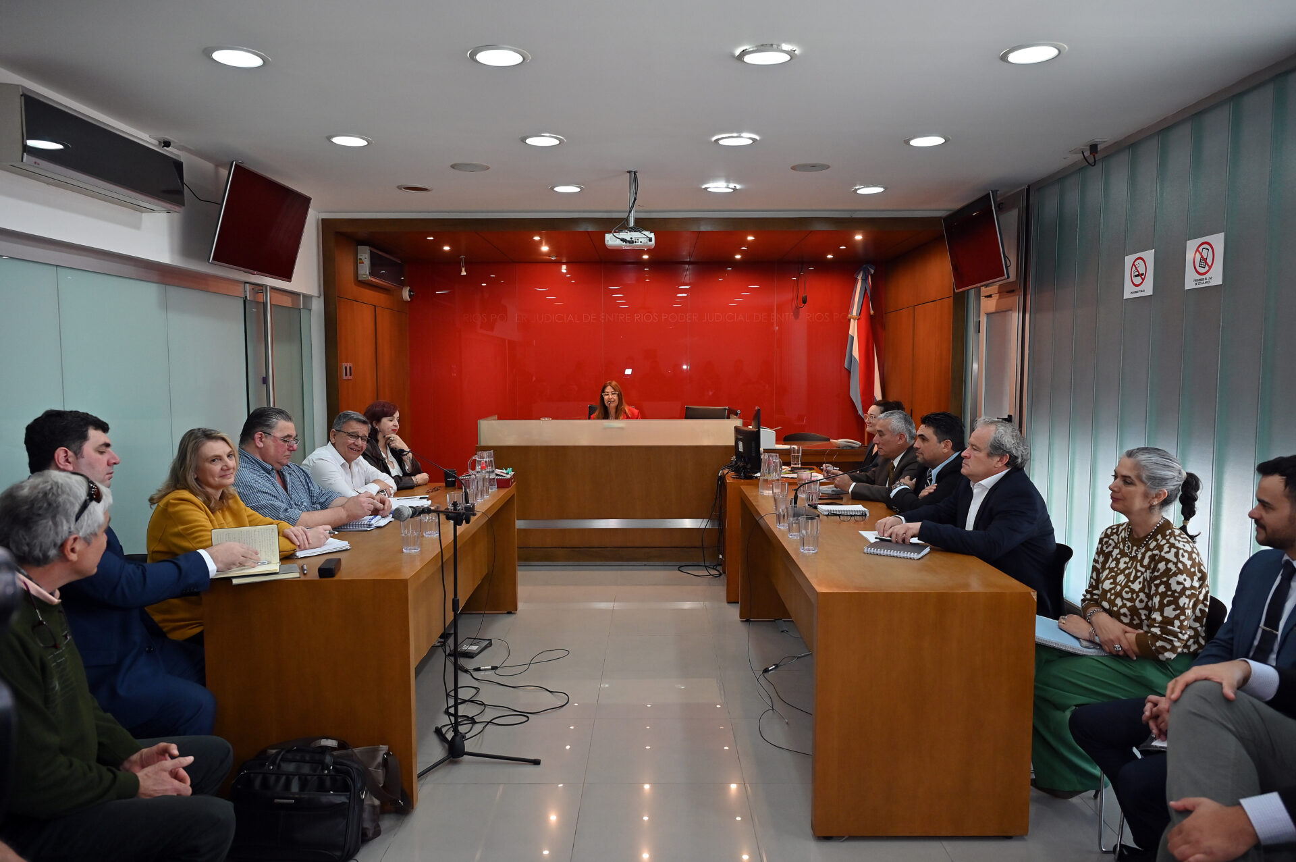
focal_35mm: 24
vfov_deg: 53.1
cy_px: 431
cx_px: 648
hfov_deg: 73.8
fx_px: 863
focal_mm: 24
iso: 1000
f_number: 4
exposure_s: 1/160
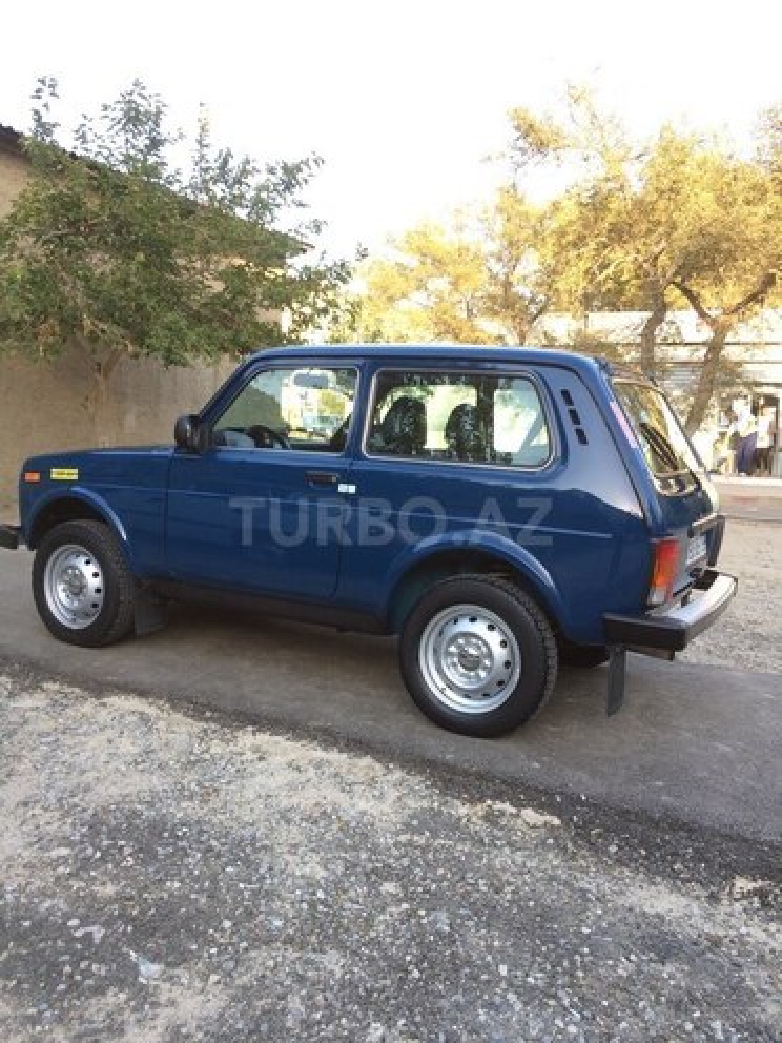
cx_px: 391
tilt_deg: -7.8
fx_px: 874
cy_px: 522
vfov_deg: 61.7
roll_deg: +0.5
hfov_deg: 48.2
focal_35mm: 29
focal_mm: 4.15
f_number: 2.2
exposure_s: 1/137
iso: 32
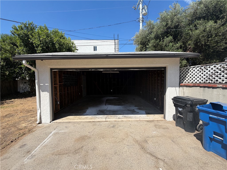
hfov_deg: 102.1
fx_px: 92
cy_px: 85
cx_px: 114
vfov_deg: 85.7
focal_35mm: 14
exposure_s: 1/770
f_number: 2.2
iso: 25
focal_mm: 2.22
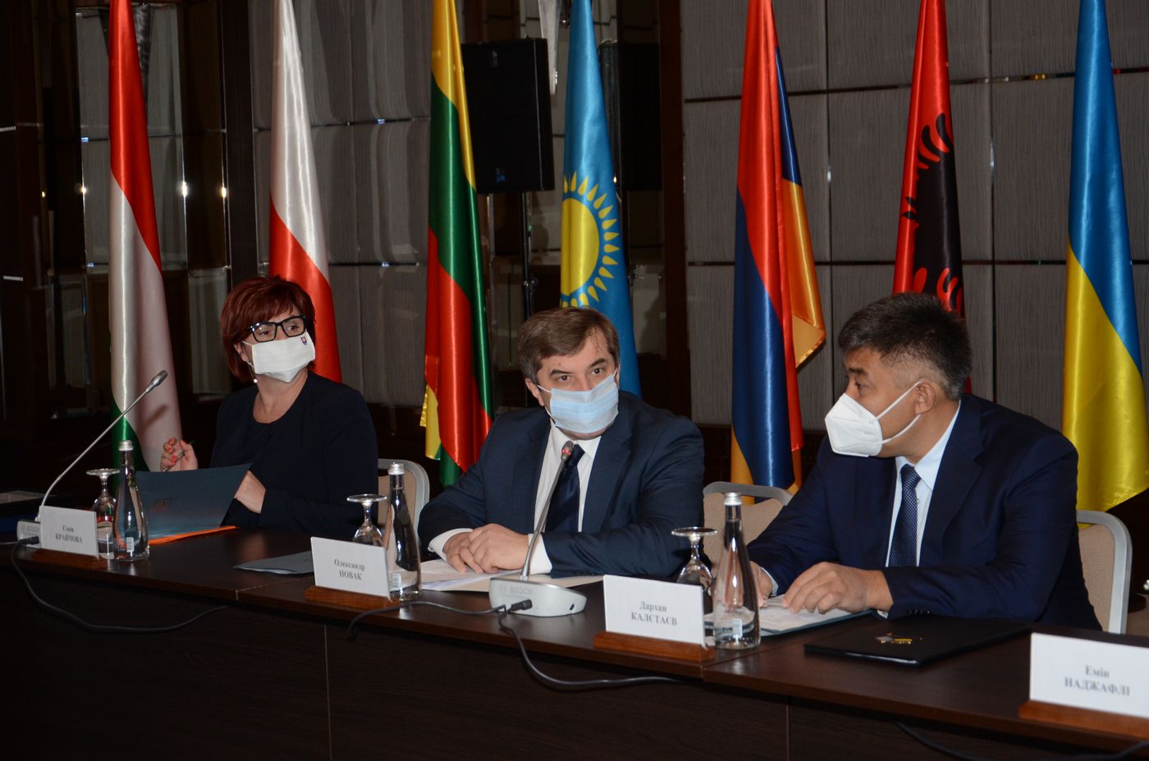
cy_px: 380
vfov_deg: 18.8
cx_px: 574
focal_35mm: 72
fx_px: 2293
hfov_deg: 28.1
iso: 800
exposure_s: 1/250
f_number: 4.8
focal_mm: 48
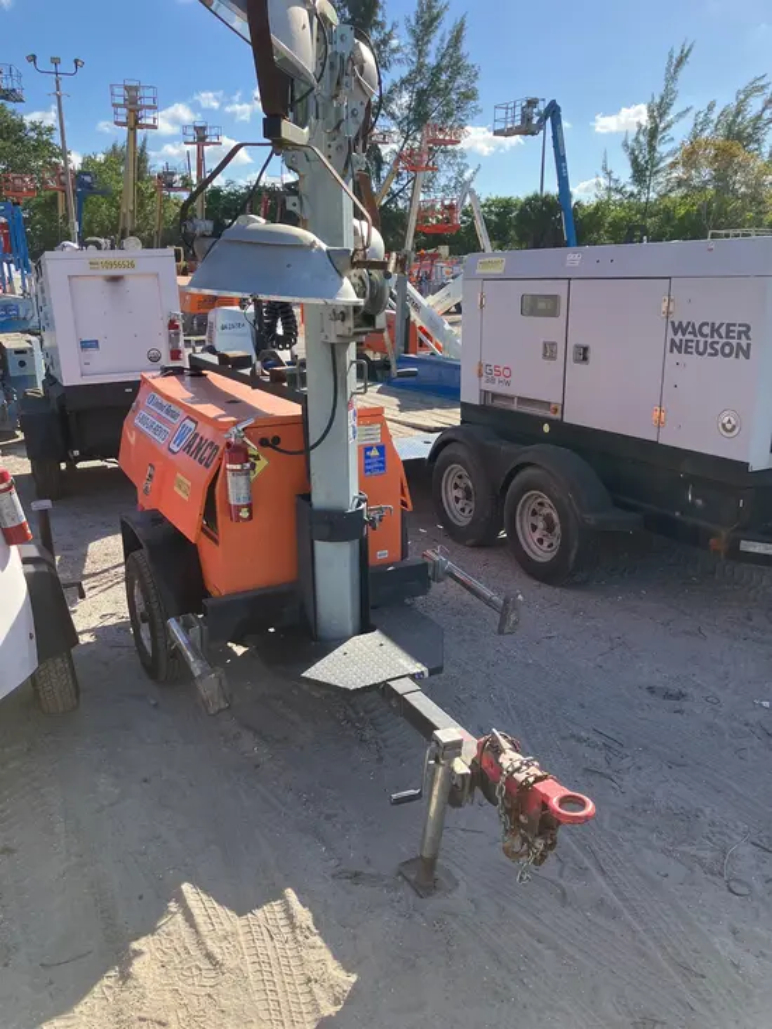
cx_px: 386
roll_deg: -0.8
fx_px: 832
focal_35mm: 28
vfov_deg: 63.4
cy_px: 514
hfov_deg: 49.8
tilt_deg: -18.8
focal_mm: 3.99
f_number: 1.8
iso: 32
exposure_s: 1/1056
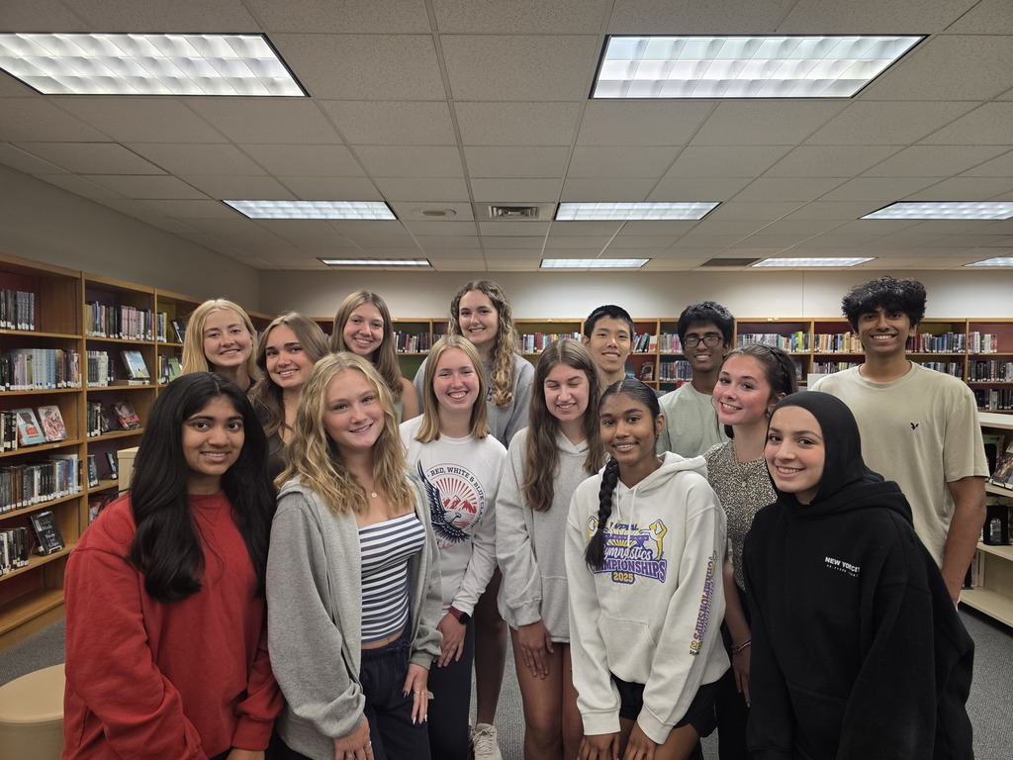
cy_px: 380
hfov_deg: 73.9
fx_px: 673
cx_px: 506
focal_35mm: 23
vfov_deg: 58.9
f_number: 1.7
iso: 125
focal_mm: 6.3
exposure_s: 1/120
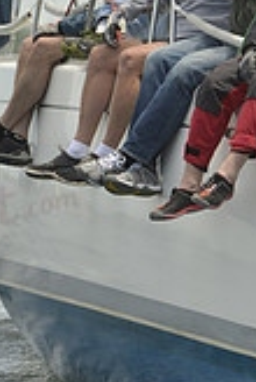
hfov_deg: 2.0
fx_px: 7499
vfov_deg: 2.9
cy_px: 79
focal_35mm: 706
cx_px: 199
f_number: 7.1
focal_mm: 200
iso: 280
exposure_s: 1/1600
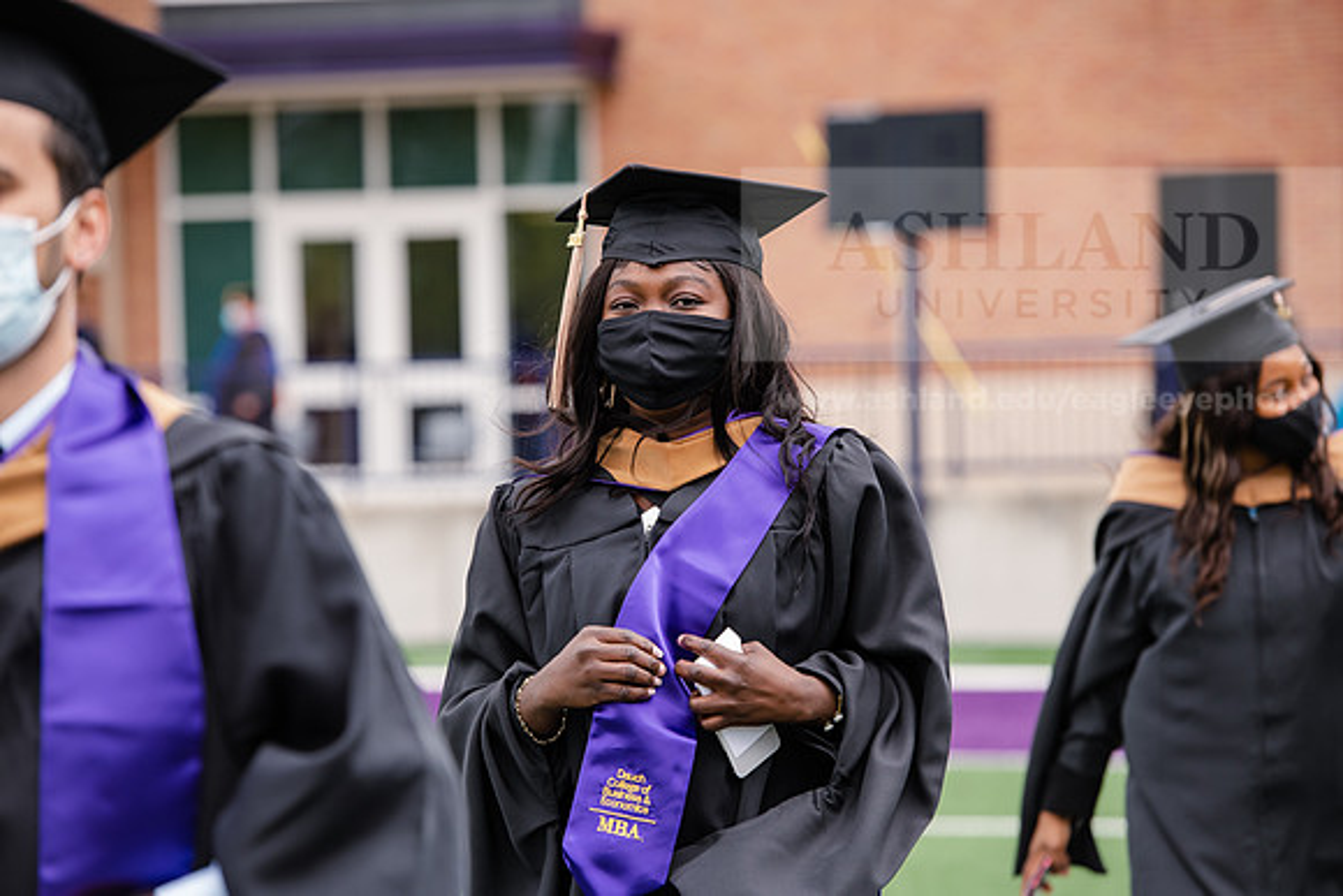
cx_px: 672
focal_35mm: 170
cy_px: 448
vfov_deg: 8.1
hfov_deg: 12.1
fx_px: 6343
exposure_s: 1/640
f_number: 5
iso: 500
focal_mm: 170
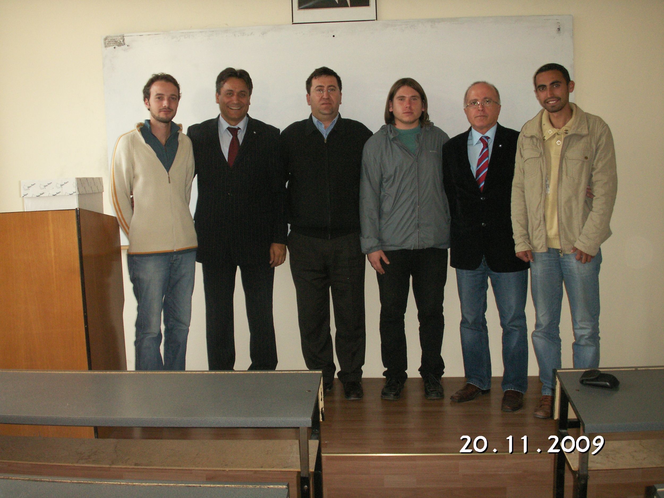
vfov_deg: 38.7
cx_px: 332
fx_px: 710
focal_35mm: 37
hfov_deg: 50.1
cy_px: 249
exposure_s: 1/40
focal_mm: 7.7
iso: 160
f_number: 3.5
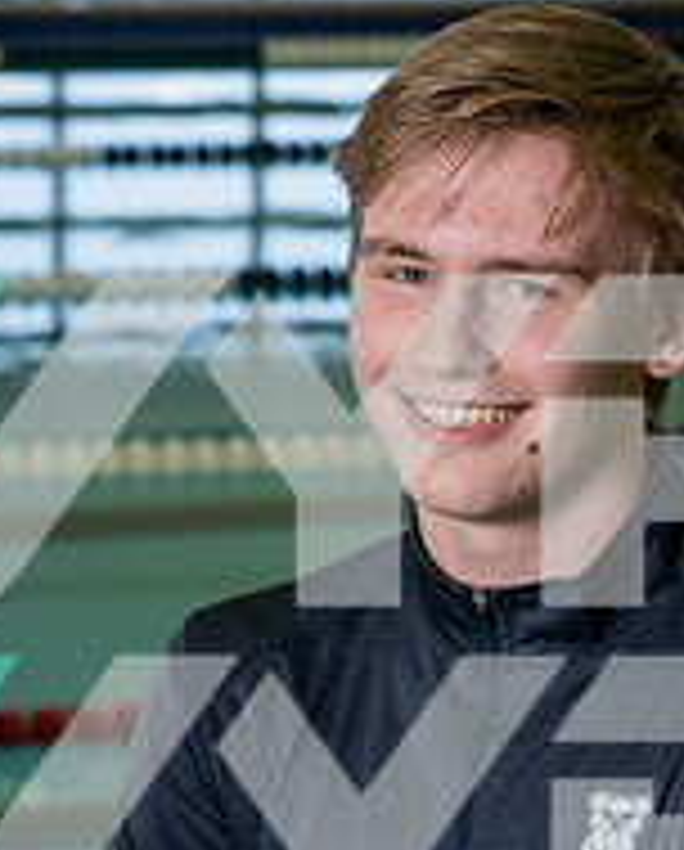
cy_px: 823
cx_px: 403
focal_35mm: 204
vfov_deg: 9.4
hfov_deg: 7.6
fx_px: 5146
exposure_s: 1/250
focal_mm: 61
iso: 200
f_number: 4.5
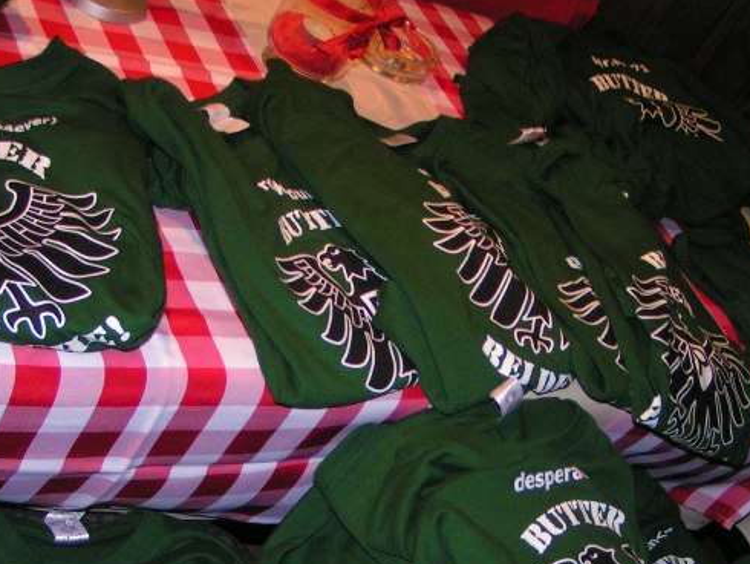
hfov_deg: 31.2
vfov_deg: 23.4
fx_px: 1344
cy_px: 432
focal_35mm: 62
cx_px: 372
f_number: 2.8
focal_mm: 5.8
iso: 200
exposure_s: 1/40
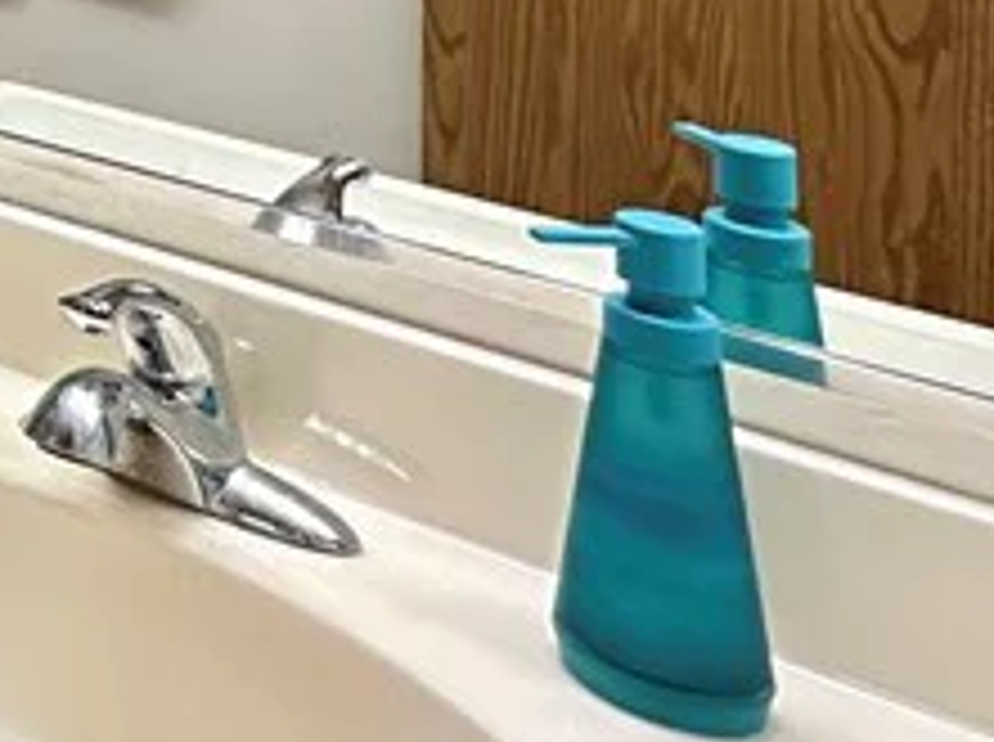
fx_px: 1863
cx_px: -1021
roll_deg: -0.7
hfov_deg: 18.5
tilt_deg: +0.7
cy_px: -526
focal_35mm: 65
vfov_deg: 18.5
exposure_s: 1/60
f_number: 2.2
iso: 250
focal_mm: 2.22
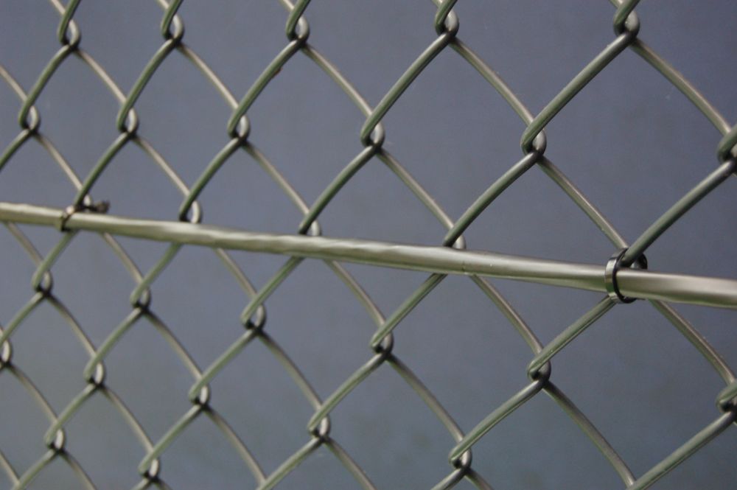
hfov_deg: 31.9
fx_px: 1289
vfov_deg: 21.5
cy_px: 245
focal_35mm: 63
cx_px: 368
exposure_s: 1/30
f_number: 5.3
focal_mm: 42
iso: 800
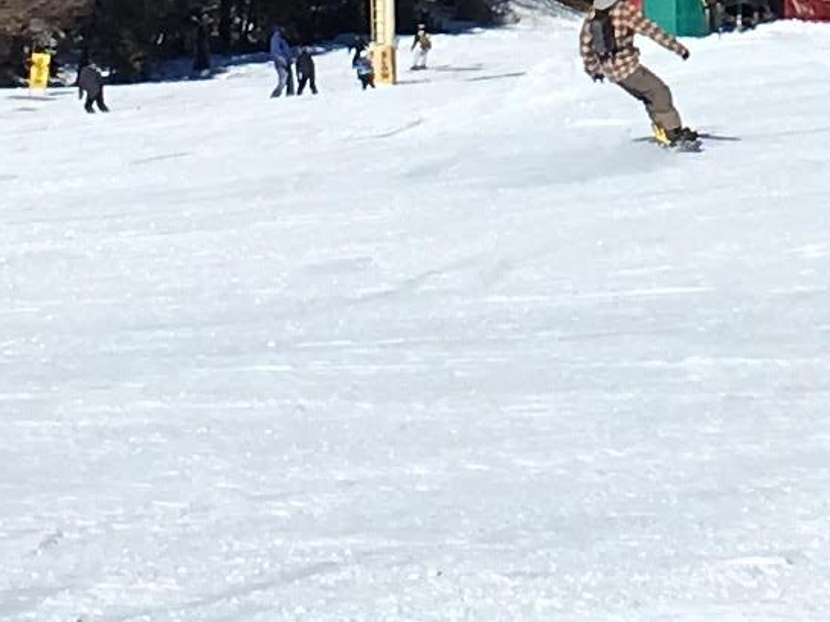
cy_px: -899
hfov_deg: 9.1
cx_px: 1034
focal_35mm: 215
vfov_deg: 6.6
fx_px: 5155
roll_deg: +0.1
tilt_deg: -1.3
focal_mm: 4.15
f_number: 2.2
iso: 25
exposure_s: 1/3846
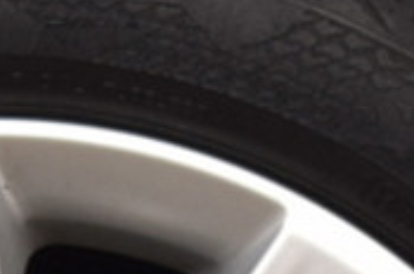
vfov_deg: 2.2
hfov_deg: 3.3
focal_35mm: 625
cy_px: 736
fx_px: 7174
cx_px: -57
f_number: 8
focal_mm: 52
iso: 400
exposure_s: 1/250
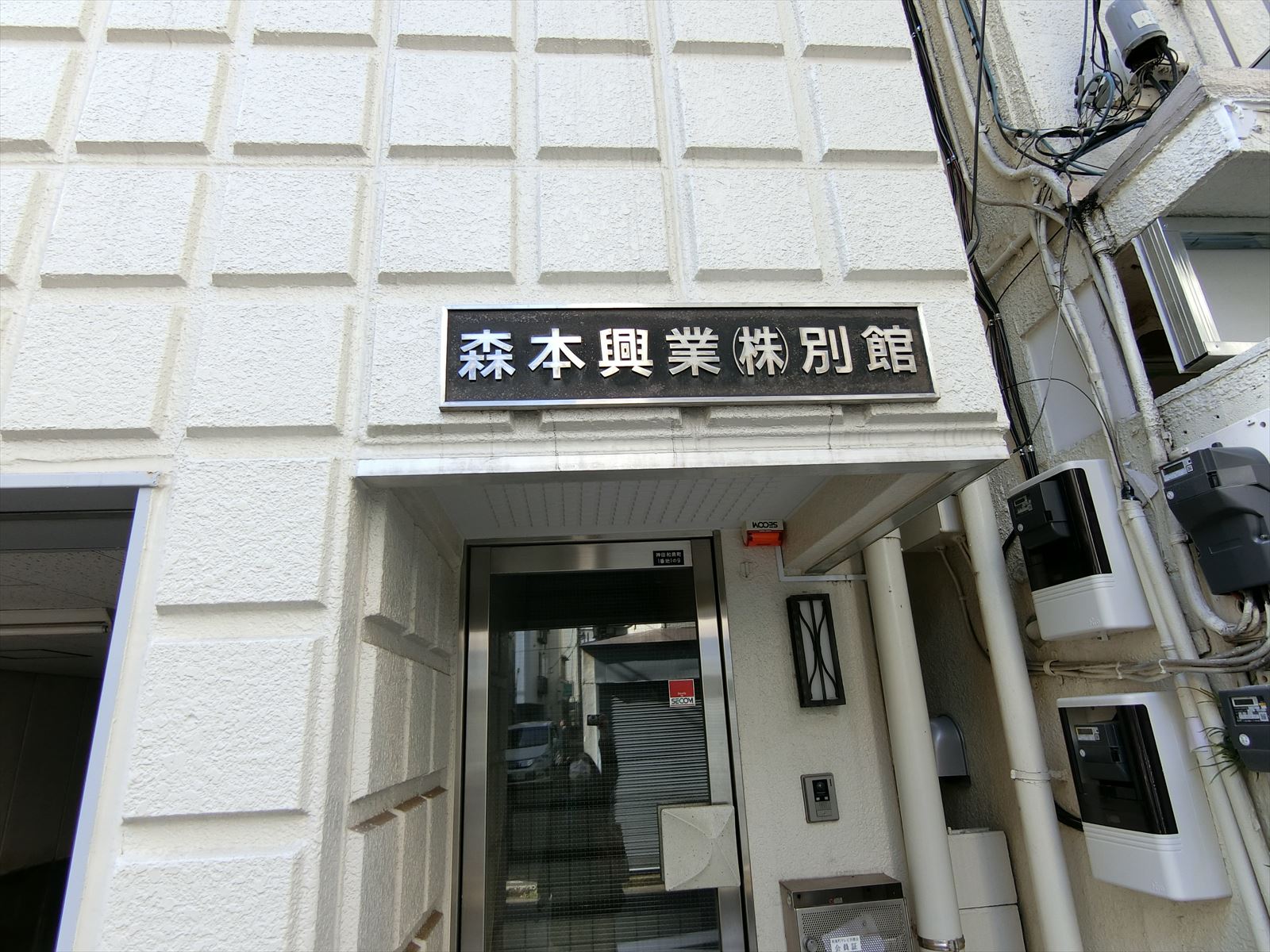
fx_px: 697
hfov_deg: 84.7
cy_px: 476
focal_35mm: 19
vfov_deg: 68.7
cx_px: 635
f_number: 2.7
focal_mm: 4.06
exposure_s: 1/160
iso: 80
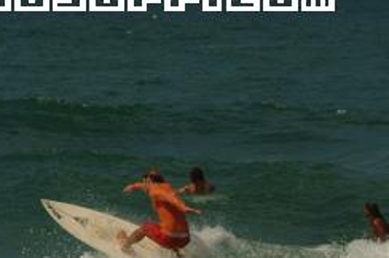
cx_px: 291
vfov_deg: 2.0
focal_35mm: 676
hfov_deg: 3.1
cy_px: 261
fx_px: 7295
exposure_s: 1/1000
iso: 200
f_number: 9.5
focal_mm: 200
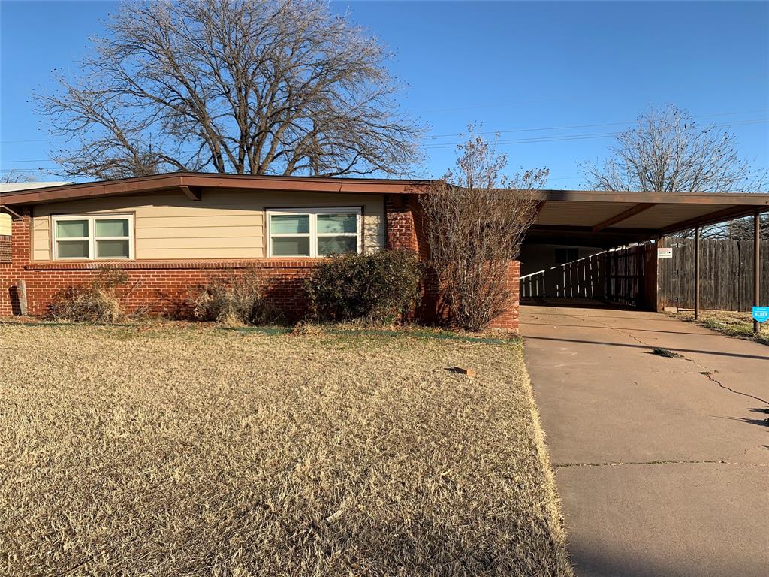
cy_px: 288
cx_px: 384
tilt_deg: -2.2
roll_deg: +0.3
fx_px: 578
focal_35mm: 26
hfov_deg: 67.3
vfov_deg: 53.1
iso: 25
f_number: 1.8
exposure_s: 1/1585
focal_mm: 4.25
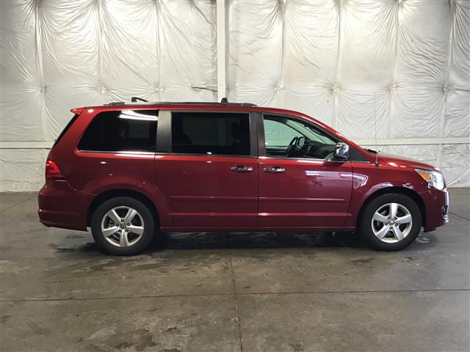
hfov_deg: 58.4
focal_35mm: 31
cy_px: 176
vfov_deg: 45.4
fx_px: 421
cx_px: 235
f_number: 2.4
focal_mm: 3.3
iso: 80
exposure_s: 1/30
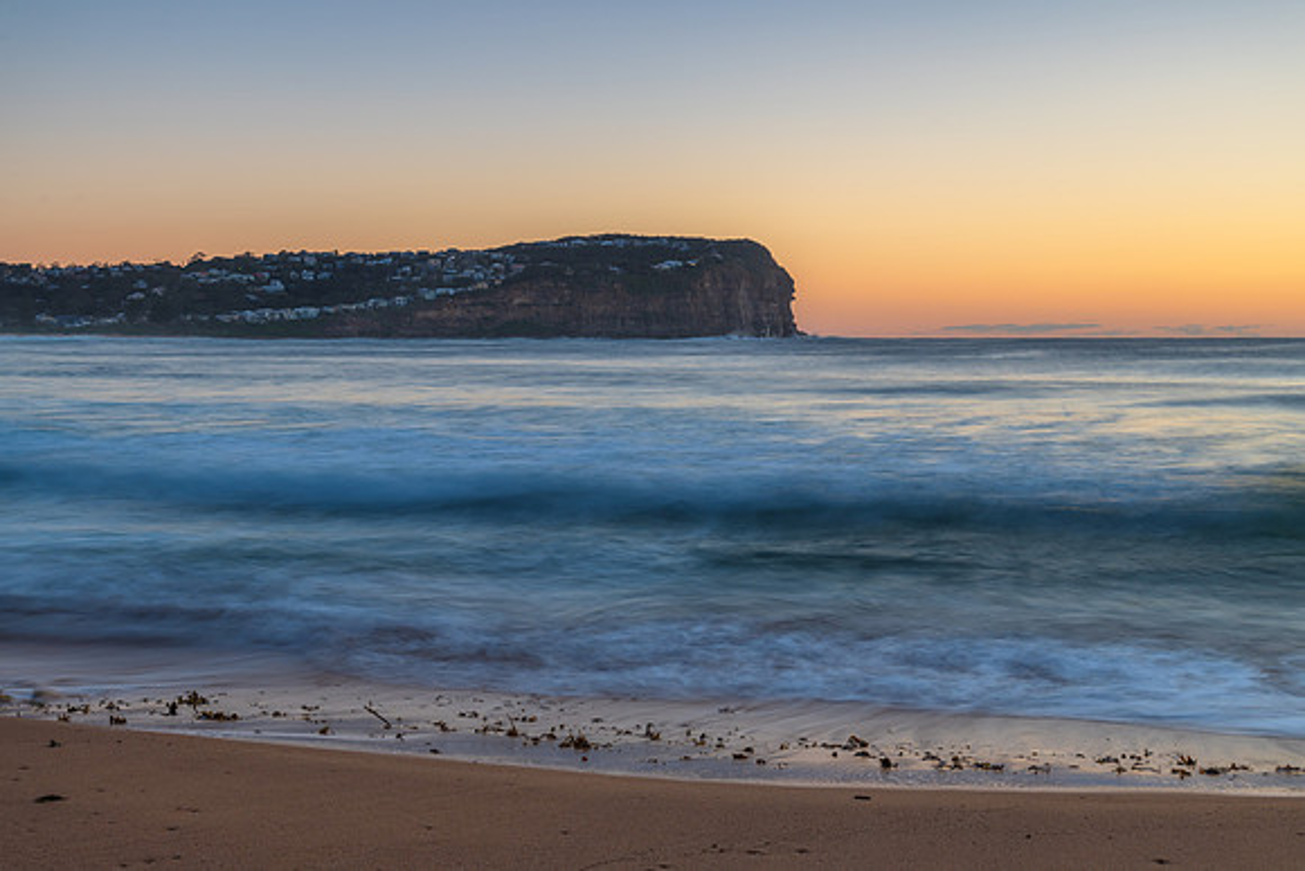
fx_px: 1859
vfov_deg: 26.4
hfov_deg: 38.7
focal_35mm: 51
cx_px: 652
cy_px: 436
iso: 100
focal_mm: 50
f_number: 8
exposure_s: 2.5
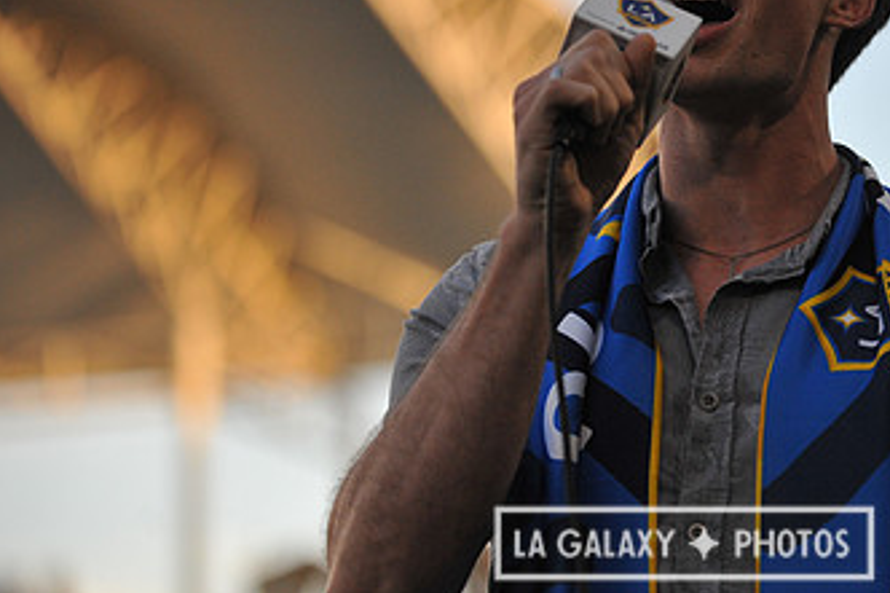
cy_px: 140
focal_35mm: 178
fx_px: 4398
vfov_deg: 7.7
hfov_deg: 11.5
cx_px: 684
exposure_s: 1/6400
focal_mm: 102
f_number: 2.8
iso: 1600
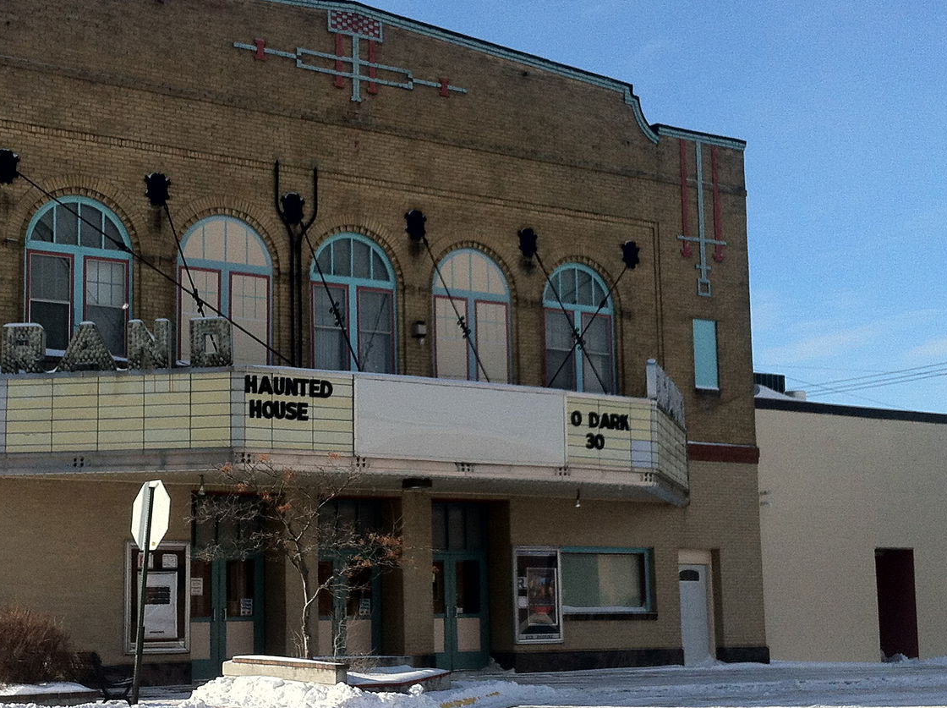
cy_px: 417
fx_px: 1639
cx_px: 314
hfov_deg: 32.0
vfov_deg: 24.3
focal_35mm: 60
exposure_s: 1/1676
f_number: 2.8
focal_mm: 3.85
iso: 80
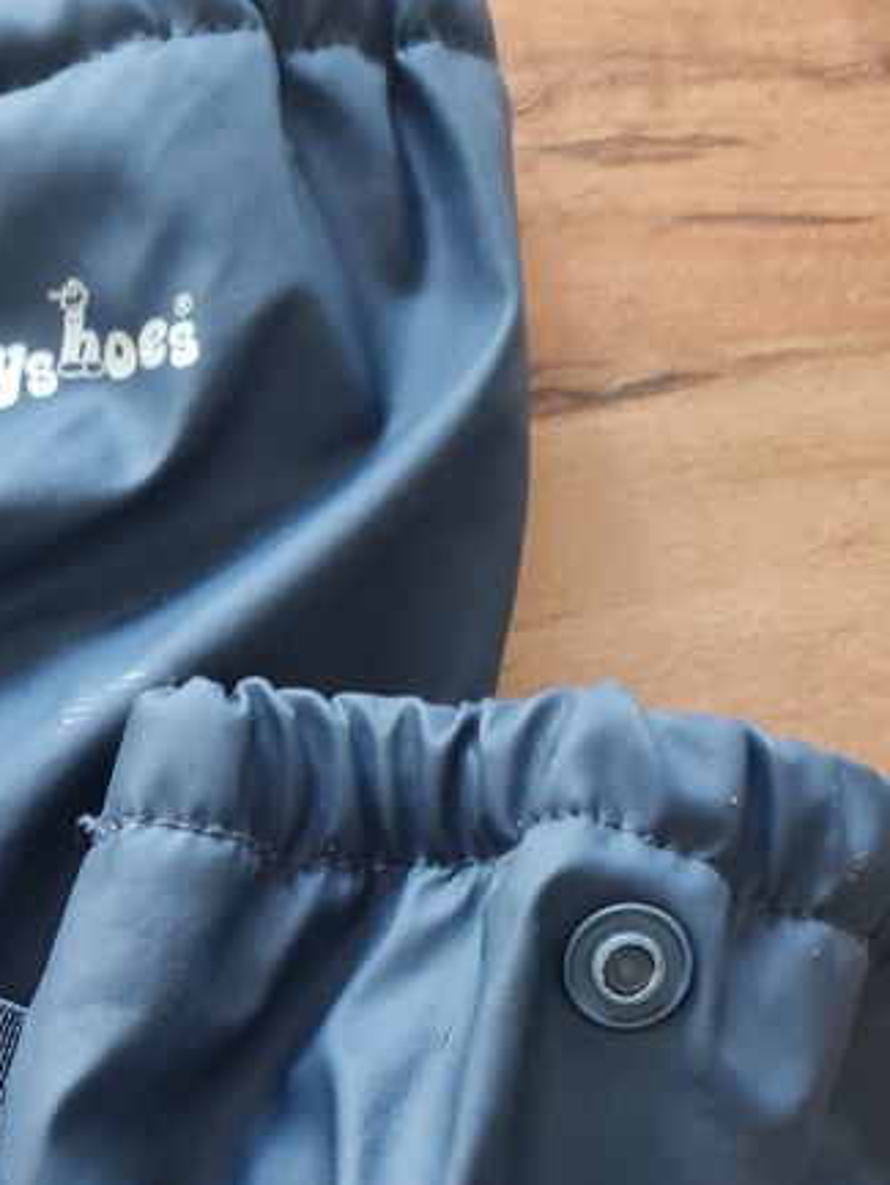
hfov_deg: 17.6
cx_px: -173
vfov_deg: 22.5
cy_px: 1427
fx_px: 2741
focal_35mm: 80
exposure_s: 1/30
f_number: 1.8
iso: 500
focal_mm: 5.4
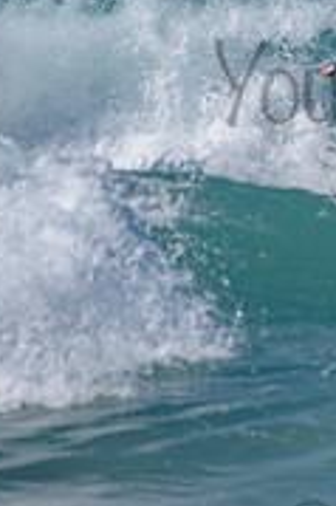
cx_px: 505
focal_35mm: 1623
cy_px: 58
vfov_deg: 1.3
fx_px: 22764
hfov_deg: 0.8
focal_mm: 500
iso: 160
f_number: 5.6
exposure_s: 1/2000
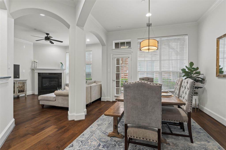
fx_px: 113
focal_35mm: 18
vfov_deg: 67.3
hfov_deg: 90.0
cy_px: 75
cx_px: 113
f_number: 10
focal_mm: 18
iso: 400
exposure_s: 1/8
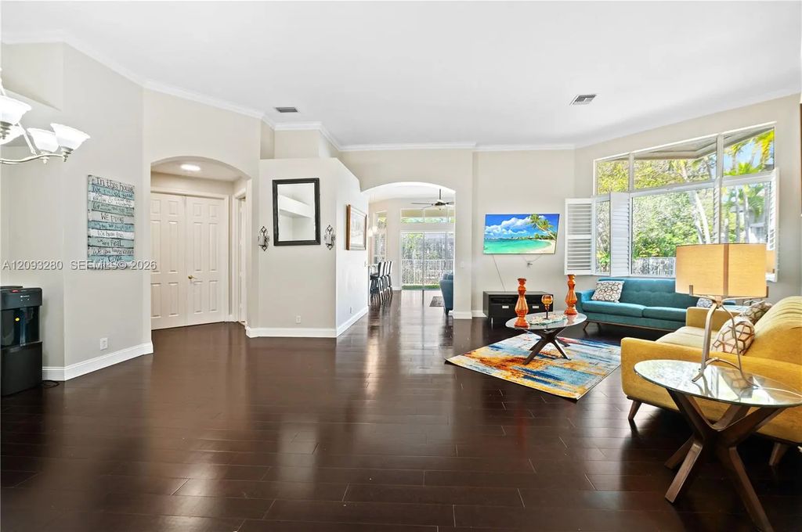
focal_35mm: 14
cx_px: 401
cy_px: 266
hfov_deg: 104.3
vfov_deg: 81.1
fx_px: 311
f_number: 8
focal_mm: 14
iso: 200
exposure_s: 1/5
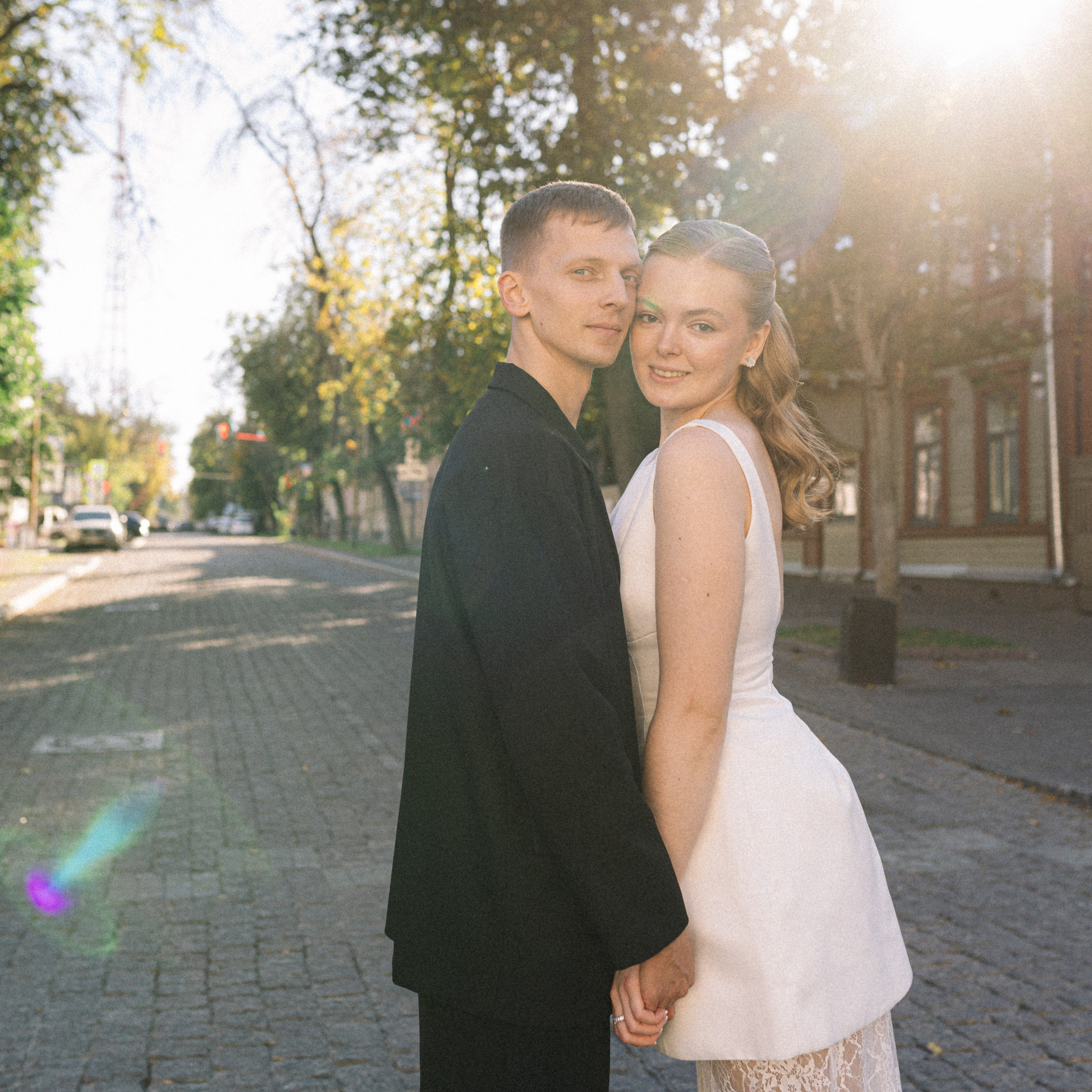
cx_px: 546
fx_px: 1606
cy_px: 407
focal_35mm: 45
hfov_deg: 37.6
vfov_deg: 37.3
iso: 400
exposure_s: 1/640
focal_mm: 35
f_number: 3.2
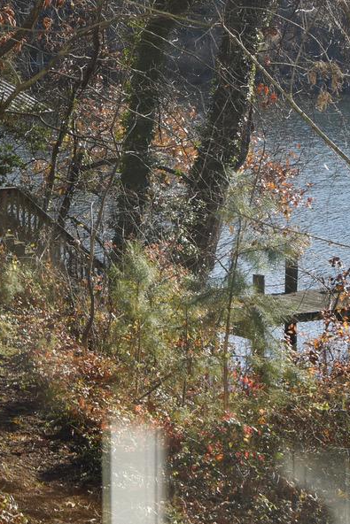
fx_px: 1763
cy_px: -62
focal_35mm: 121
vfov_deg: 16.4
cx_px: -295
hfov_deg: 10.6
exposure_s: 1/200
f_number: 7.1
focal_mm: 35
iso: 100
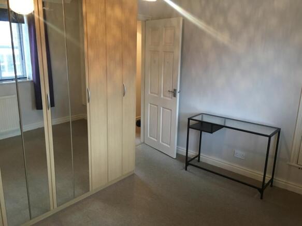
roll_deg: -1.4
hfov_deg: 61.7
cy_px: 113
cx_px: 151
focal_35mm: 29
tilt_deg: -13.9
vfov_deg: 48.2
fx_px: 253
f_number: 2.2
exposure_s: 1/33
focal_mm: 4.15
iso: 250
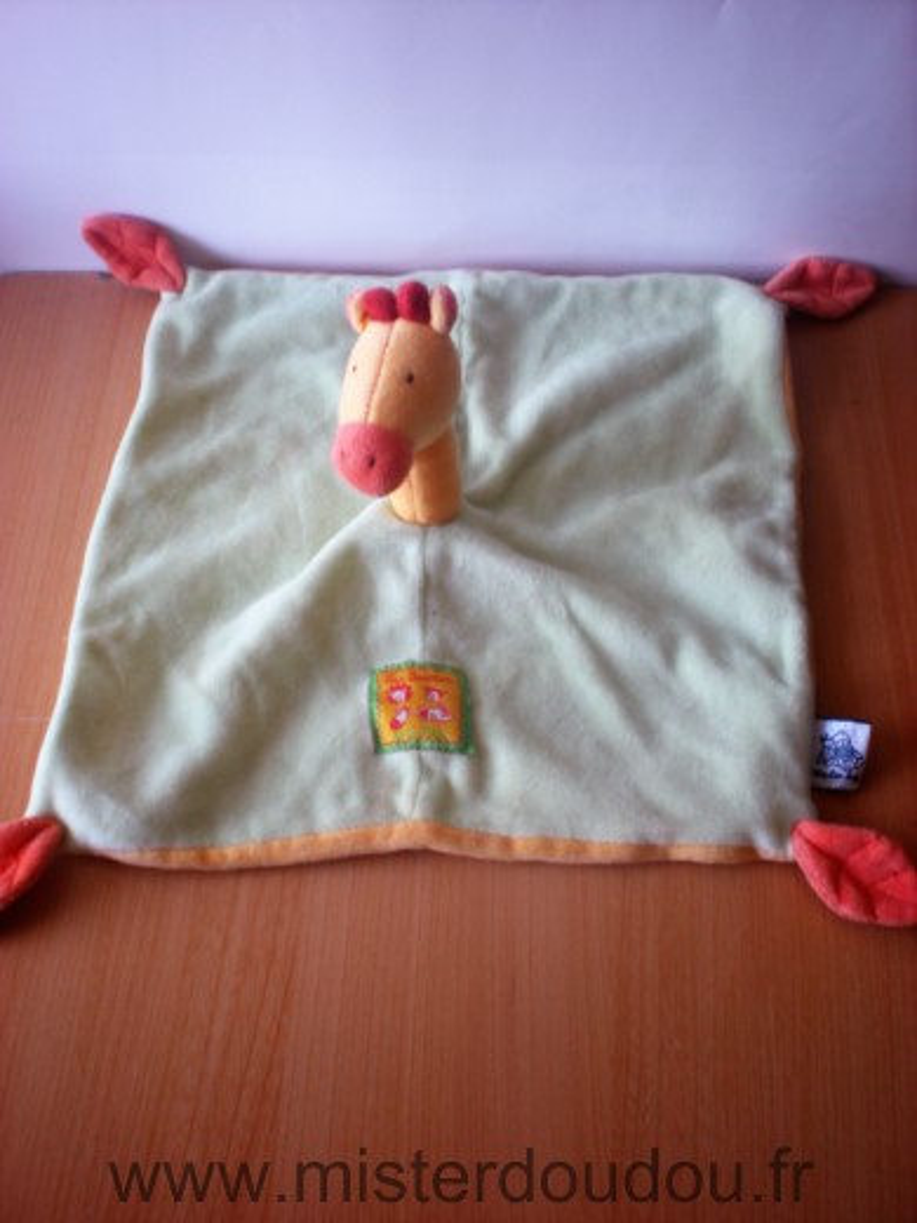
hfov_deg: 37.7
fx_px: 1342
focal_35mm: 38
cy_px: 612
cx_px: 458
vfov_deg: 49.0
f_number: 3.1
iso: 64
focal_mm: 6.3
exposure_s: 1/17.7
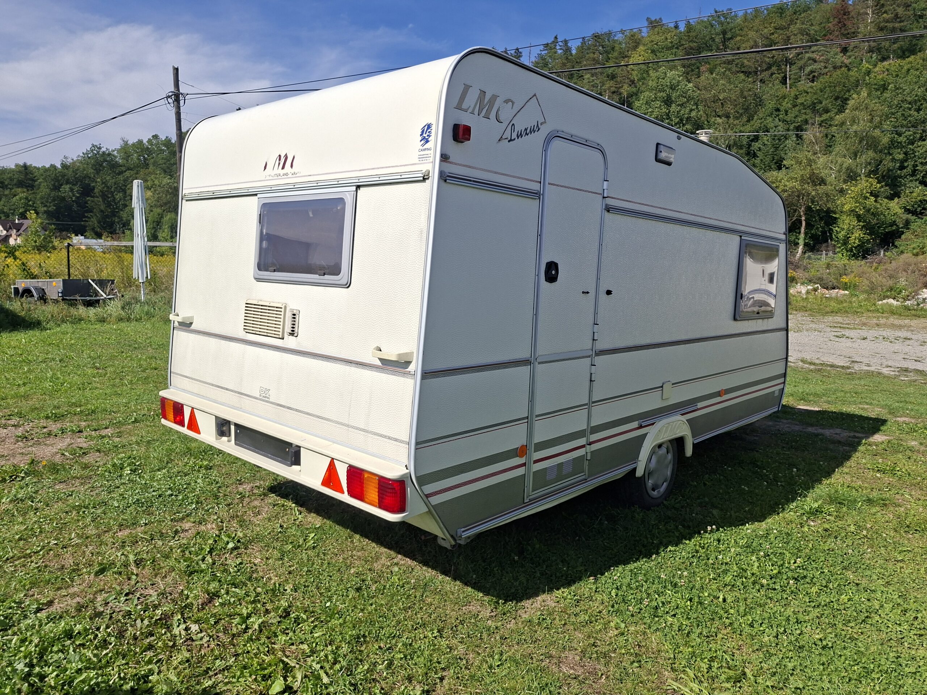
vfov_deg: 58.9
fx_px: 616
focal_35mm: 23
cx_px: 464
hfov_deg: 73.9
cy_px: 348
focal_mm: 5.54
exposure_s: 1/3040
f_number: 1.8
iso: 40
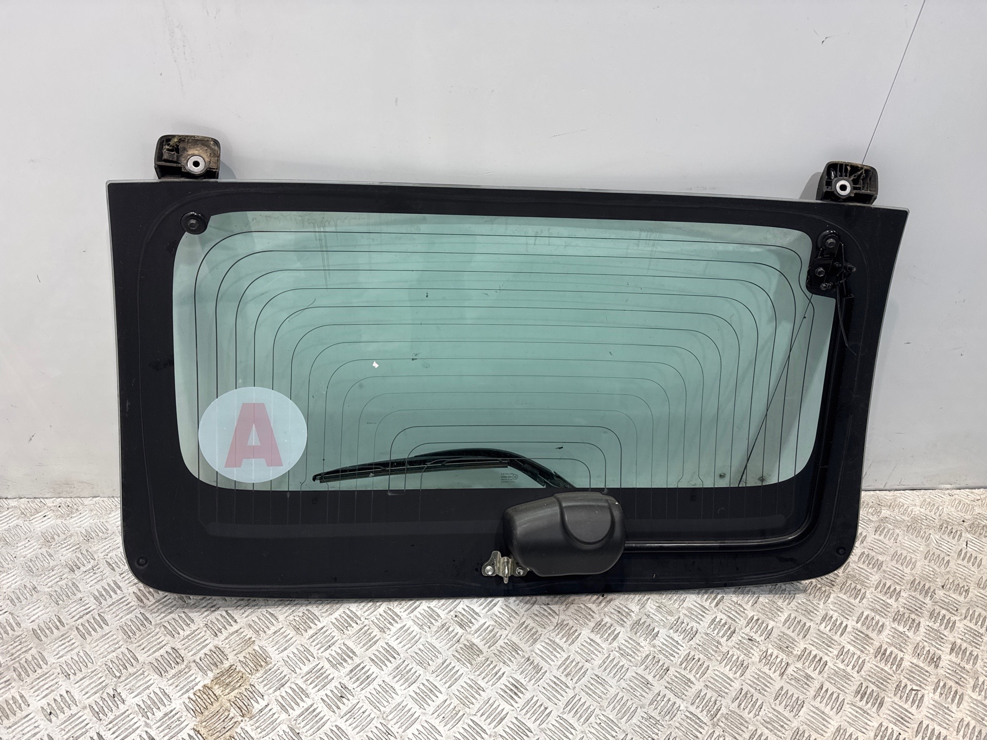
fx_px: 684
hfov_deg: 71.6
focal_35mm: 24
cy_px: 370
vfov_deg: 56.8
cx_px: 494
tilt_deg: -35.5
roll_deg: -2.4
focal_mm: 6.76
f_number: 1.78
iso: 64
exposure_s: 1/100
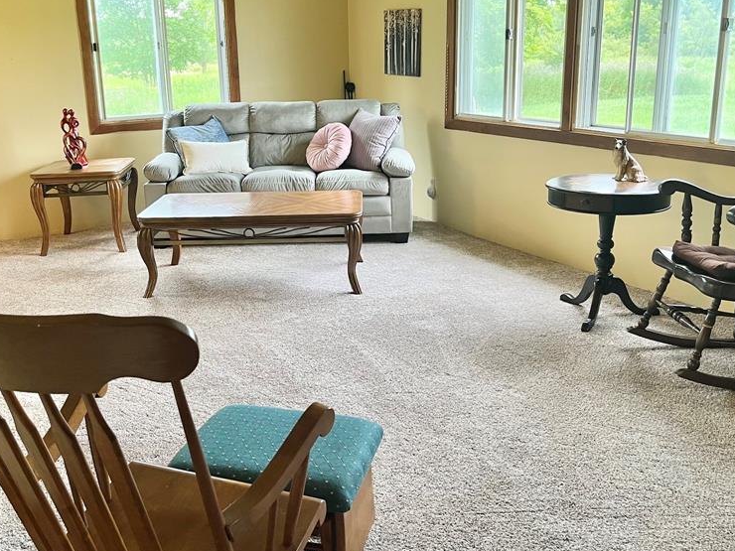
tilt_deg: -14.4
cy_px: 232
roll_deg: +2.1
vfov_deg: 39.6
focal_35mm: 36
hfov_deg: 51.3
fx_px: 764
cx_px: 337
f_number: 1.6
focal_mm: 5.1
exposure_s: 1/60
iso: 100
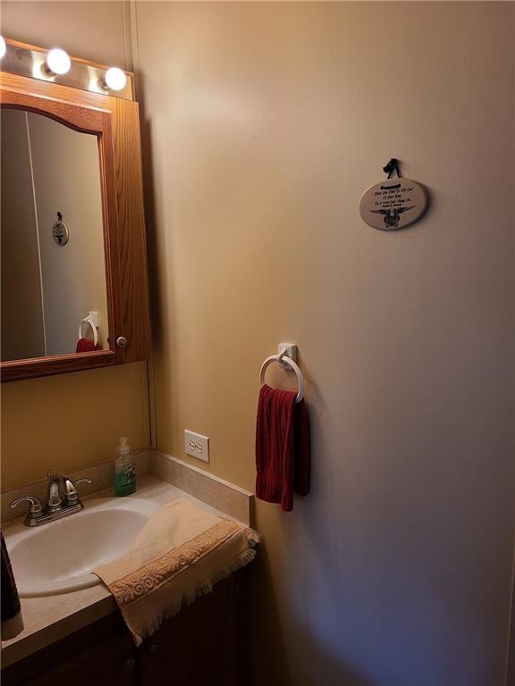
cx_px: 258
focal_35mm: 26
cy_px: 343
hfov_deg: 53.1
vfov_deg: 67.3
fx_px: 516
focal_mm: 5.4
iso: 80
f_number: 1.8
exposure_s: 1/59
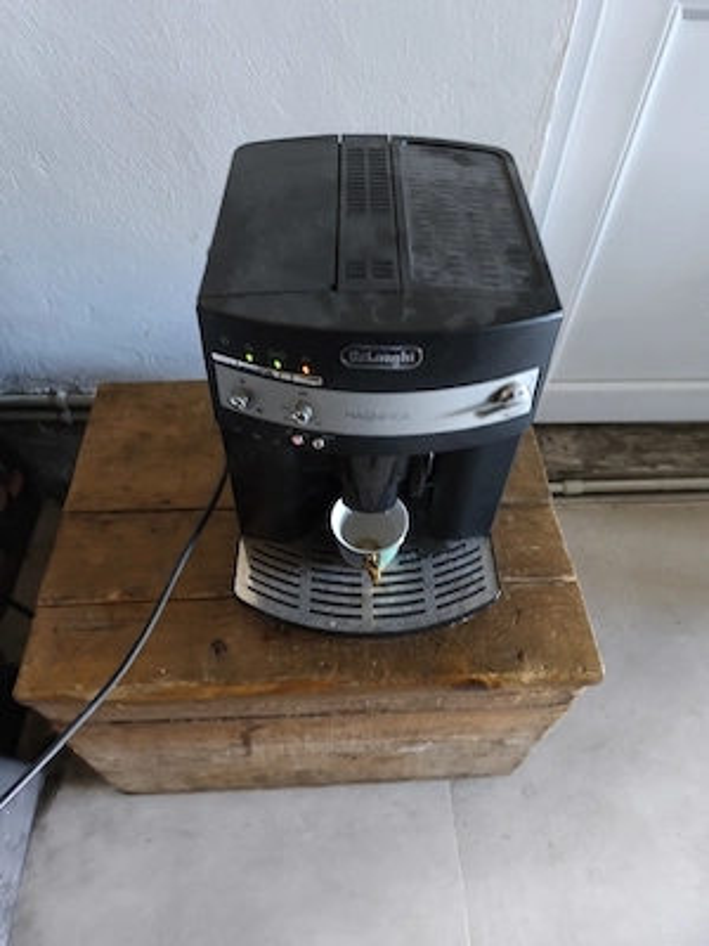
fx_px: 628
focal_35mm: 23
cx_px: 354
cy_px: 473
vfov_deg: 73.9
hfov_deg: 58.9
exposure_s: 1/25
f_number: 1.65
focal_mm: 6.14
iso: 2000
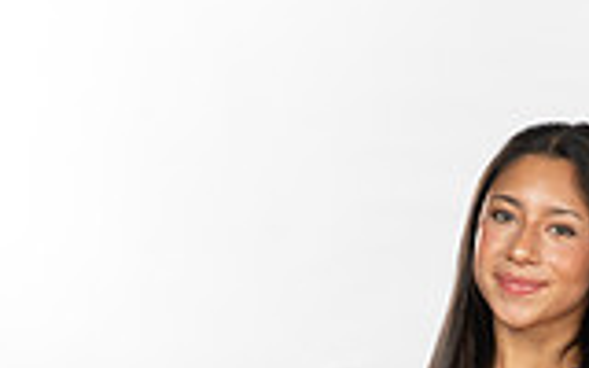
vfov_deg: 7.0
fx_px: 2857
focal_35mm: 178
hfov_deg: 11.7
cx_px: 501
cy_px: 817
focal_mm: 62
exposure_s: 1/320
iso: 800
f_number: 7.1
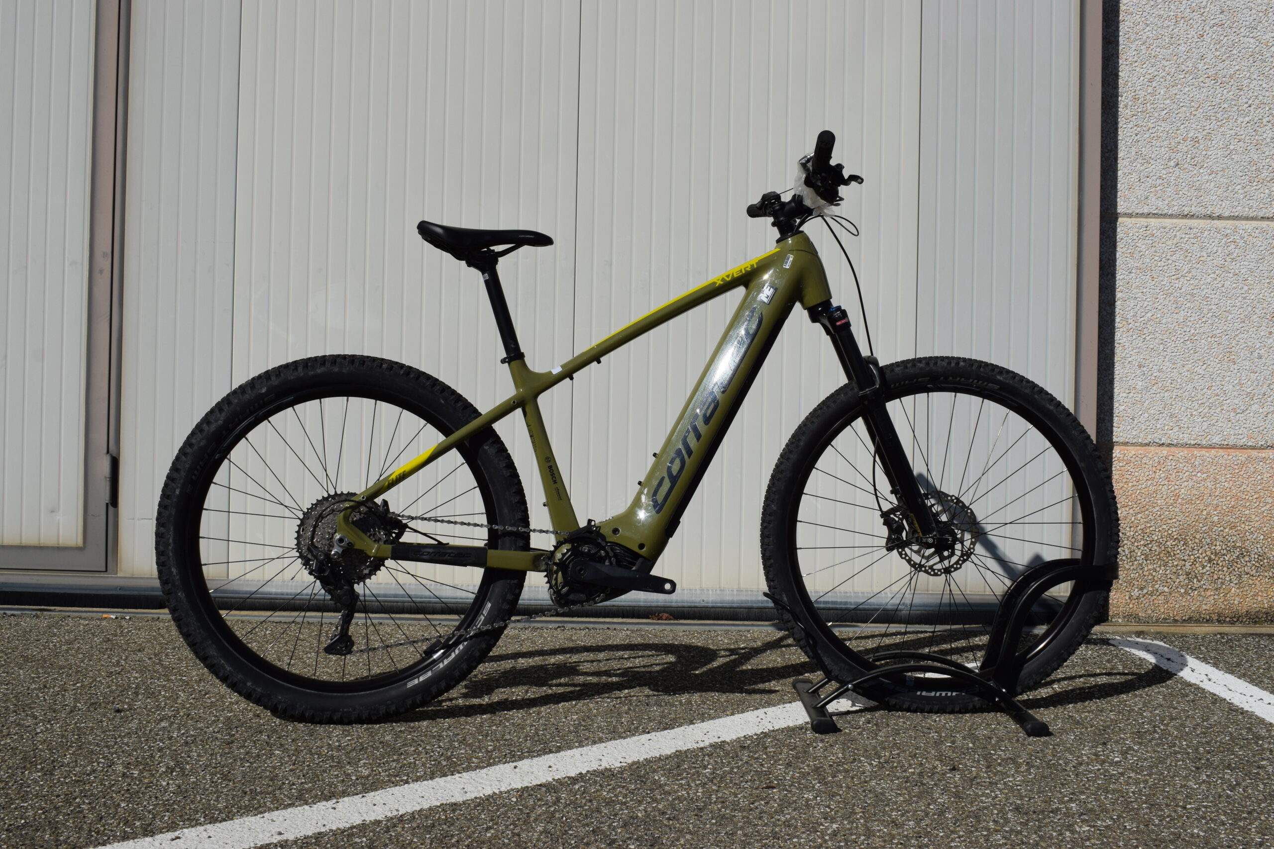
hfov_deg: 49.6
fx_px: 1380
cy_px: 424
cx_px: 637
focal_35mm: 39
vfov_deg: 34.2
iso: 200
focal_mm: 26
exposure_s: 1/640
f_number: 13
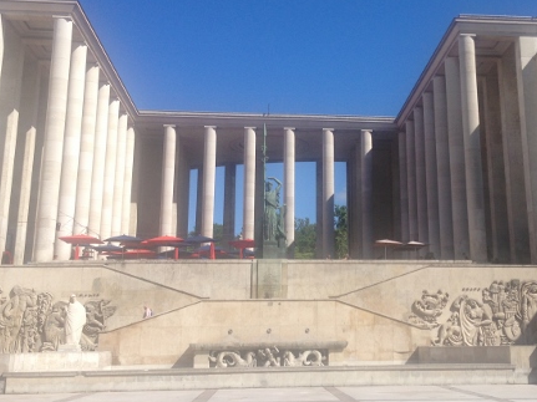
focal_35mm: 49
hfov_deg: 38.6
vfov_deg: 29.6
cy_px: 162
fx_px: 760
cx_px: 350
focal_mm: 4.13
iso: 50
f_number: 2.4
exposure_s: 1/1748
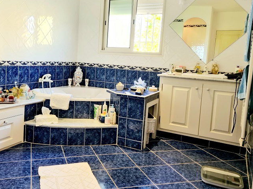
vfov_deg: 42.9
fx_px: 241
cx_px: 101
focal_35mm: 33
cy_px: 83
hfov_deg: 54.9
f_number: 1.8
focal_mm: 5.4
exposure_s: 1/50
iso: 80
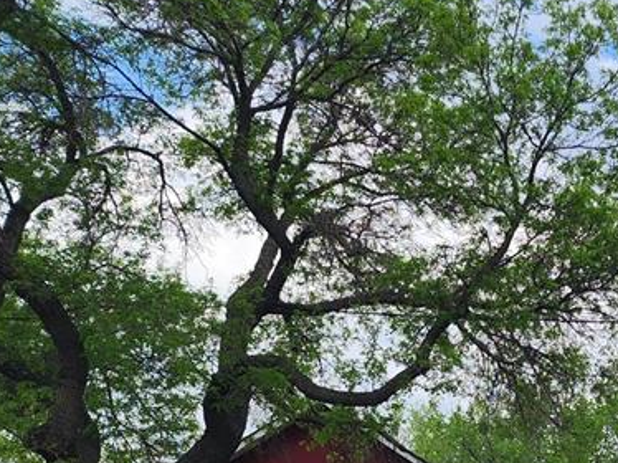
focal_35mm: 63
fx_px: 1124
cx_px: 811
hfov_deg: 26.1
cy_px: 584
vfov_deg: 21.3
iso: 12
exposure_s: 1/541
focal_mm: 6.4
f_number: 1.8
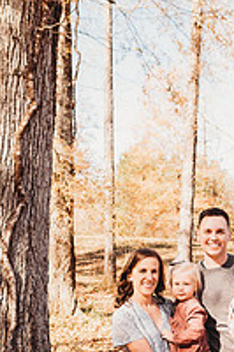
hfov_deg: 24.5
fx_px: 527
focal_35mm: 54
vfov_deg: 36.2
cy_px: 253
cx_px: 194
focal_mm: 24
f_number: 2.8
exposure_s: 1/320
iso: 100
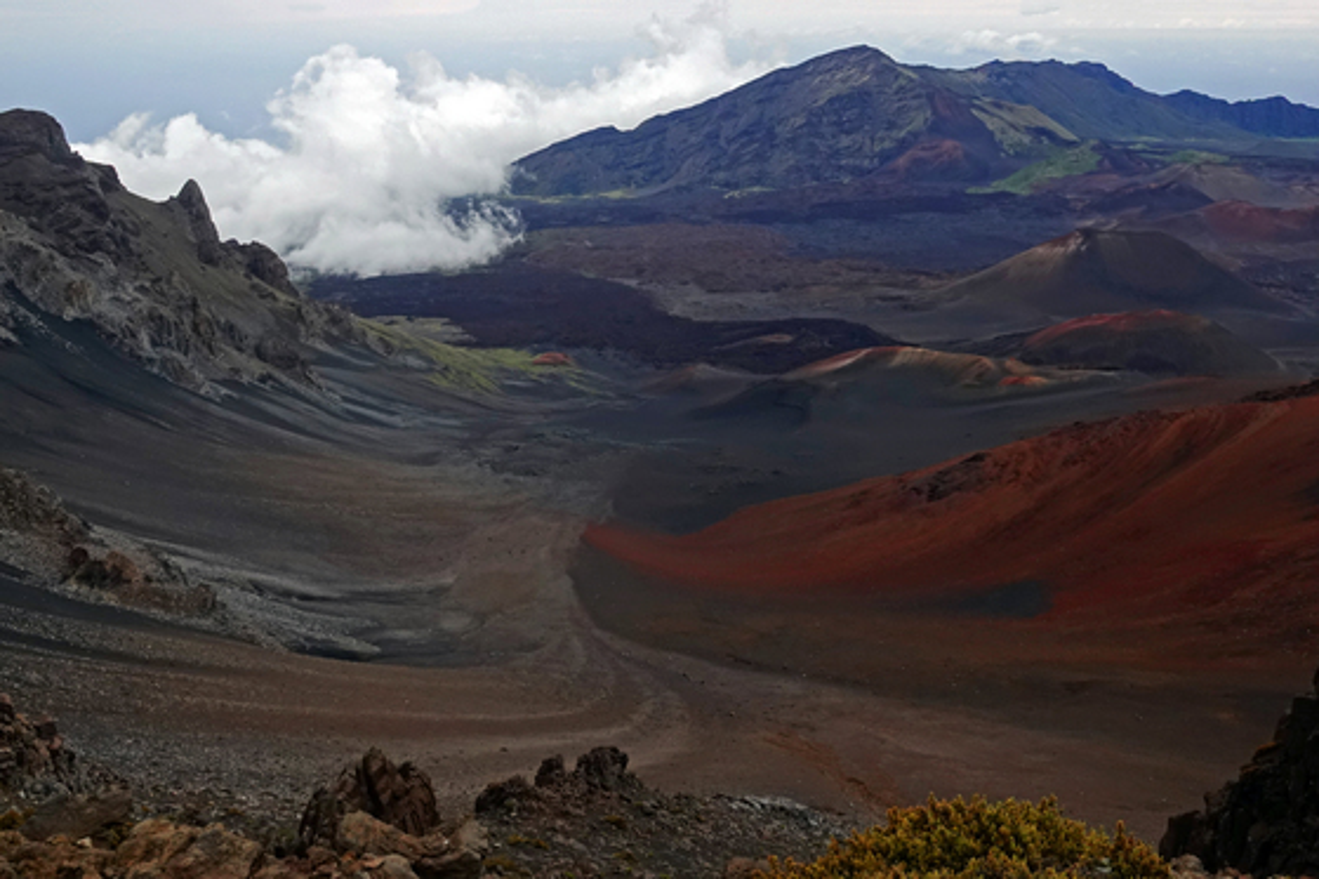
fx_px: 1465
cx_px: 660
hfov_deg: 48.5
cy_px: 440
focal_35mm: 40
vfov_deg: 33.4
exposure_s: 1/60
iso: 800
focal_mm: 14.65
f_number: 8
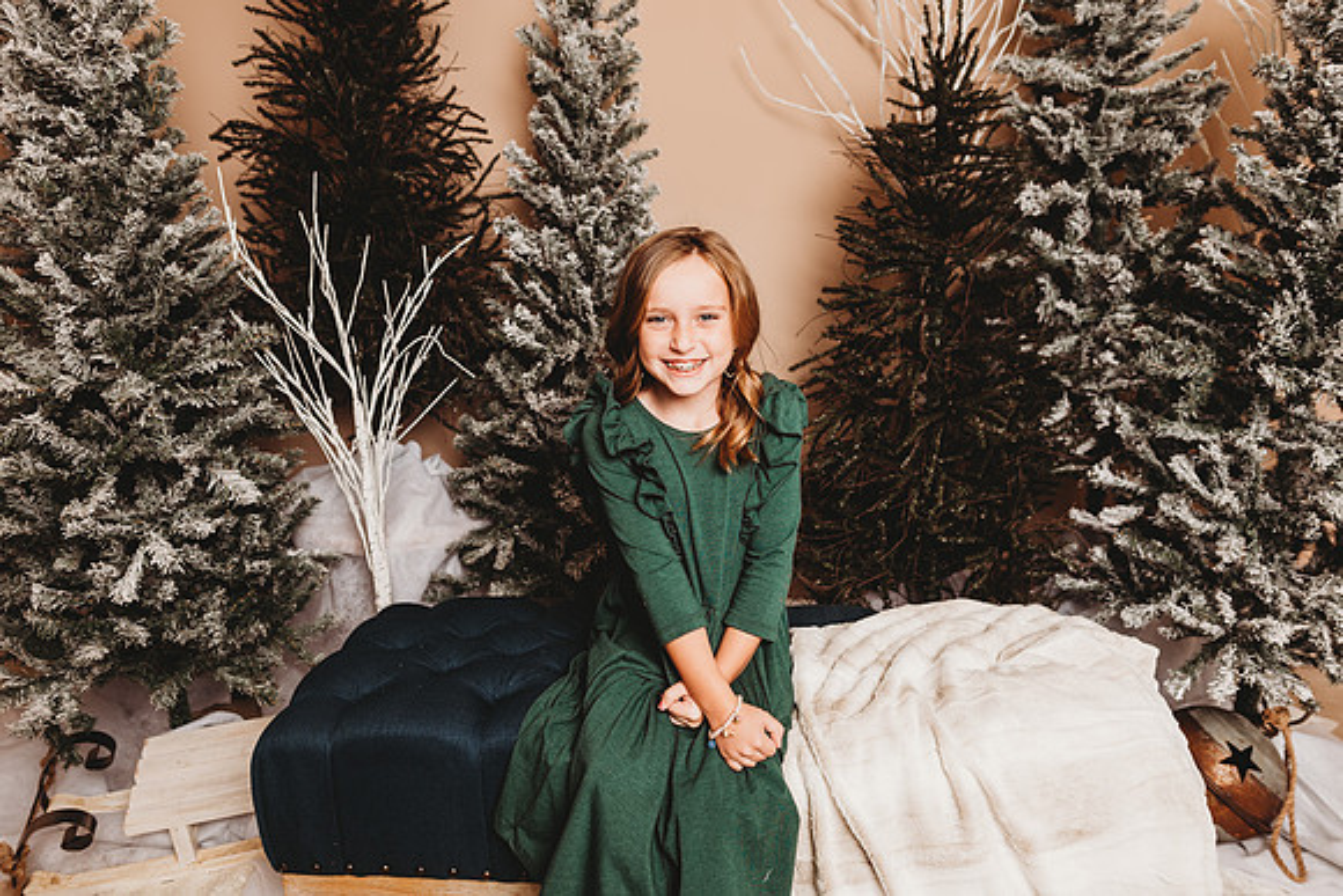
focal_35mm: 24
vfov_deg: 53.2
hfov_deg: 73.7
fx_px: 896
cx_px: 672
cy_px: 448
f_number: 3.2
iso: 100
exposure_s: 1/160
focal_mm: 24
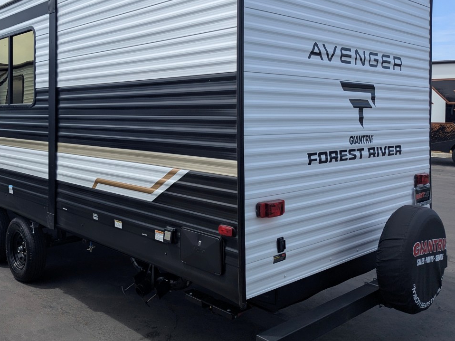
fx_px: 460
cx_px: 157
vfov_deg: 40.3
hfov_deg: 51.8
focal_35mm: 35
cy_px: 123
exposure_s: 1/2632
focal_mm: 6.81
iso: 58
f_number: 1.85
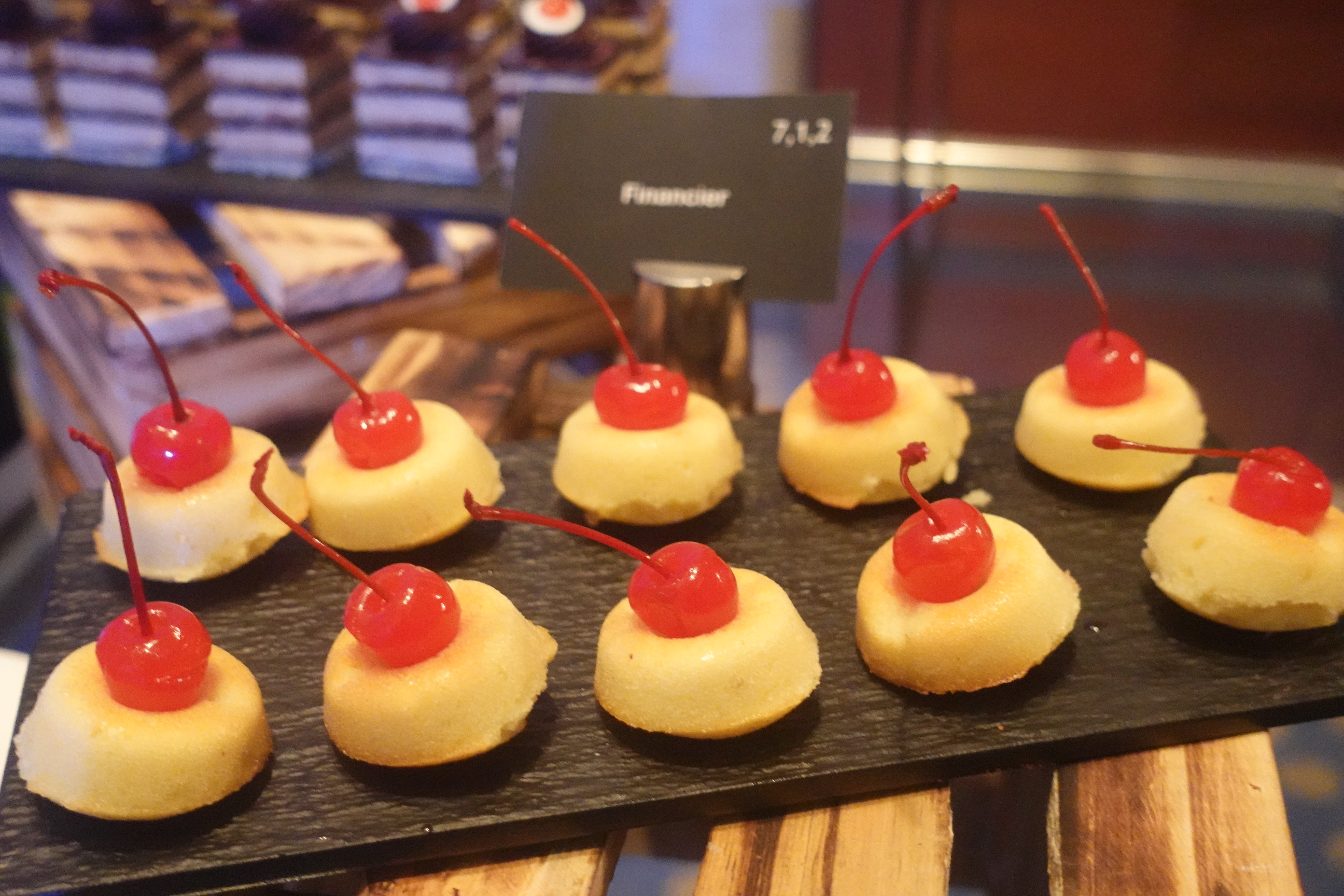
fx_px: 1568
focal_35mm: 42
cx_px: 672
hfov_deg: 46.4
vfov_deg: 31.9
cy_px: 448
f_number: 2.8
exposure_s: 1/160
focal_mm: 16.08
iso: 4000
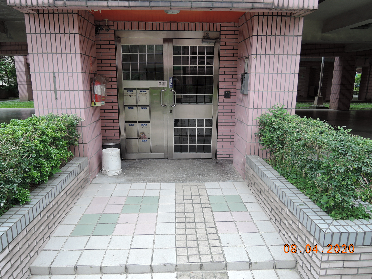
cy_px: 140
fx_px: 258
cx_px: 186
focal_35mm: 24
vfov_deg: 56.8
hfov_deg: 71.6
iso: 80
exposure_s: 1/50
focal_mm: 5.1
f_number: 2.8
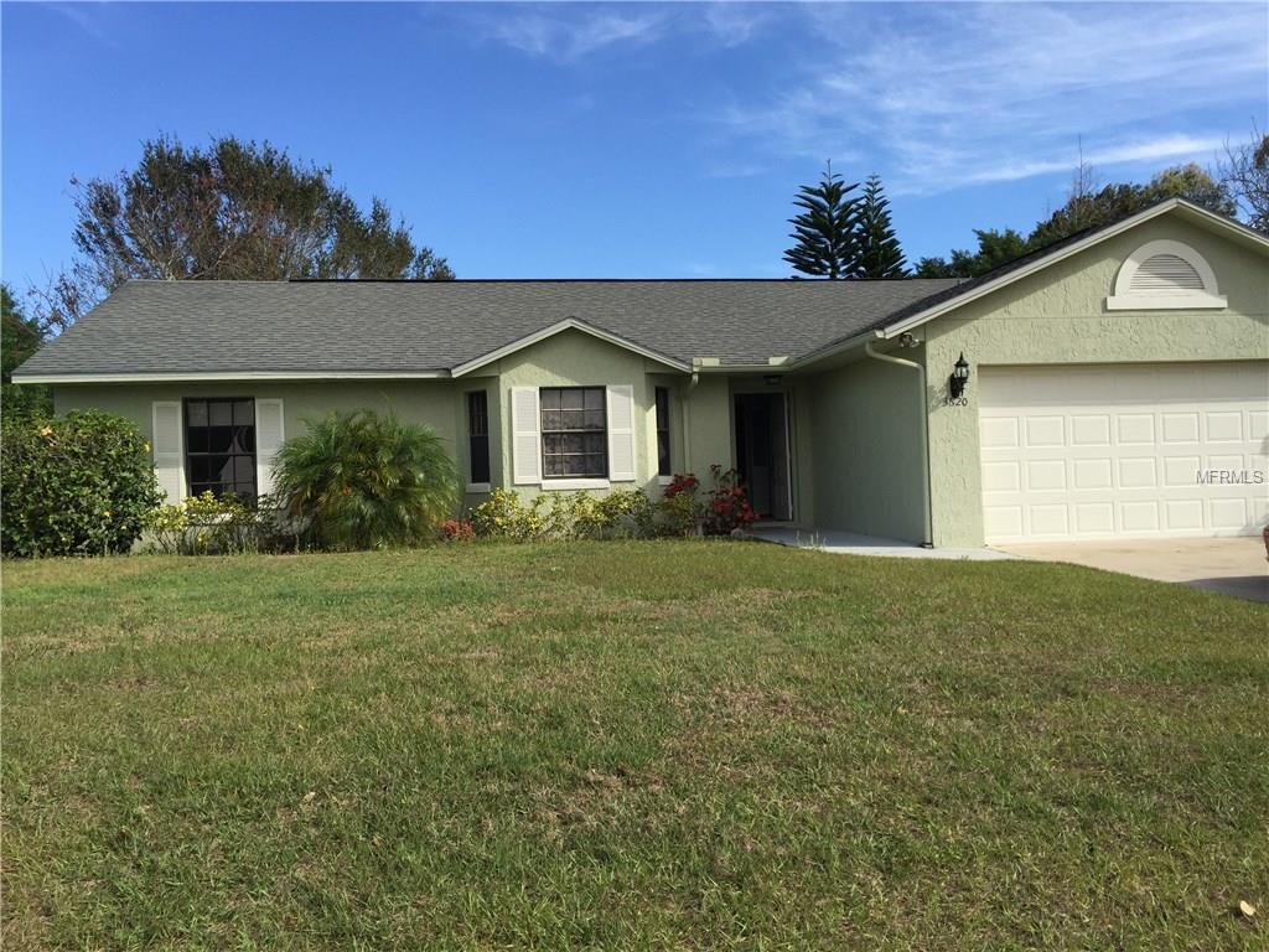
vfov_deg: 48.2
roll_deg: +0.4
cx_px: 634
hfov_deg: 61.7
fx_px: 1063
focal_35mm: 29
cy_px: 476
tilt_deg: +1.5
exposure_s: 1/1412
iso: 32
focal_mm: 4.15
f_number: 2.2
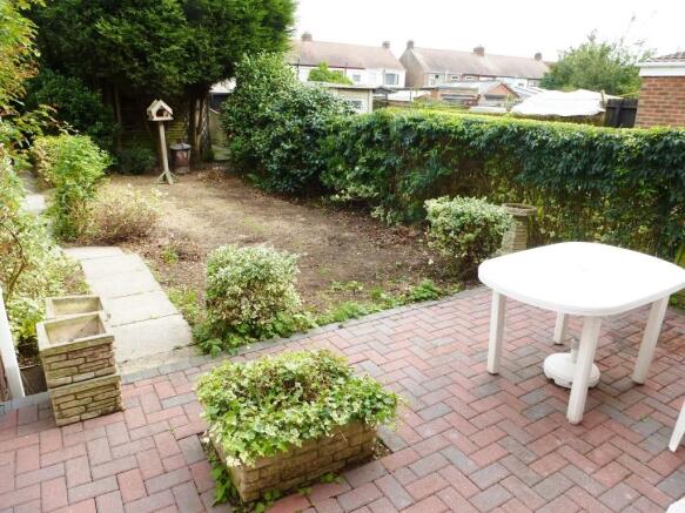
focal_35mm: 24
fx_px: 475
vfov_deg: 56.8
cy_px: 256
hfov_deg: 71.6
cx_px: 342
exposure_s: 1/125
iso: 100
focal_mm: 4.3
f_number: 4
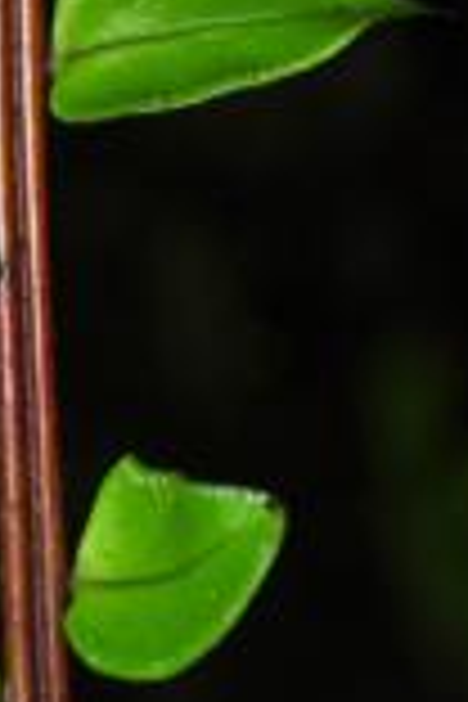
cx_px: -7
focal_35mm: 346
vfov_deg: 6.0
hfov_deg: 4.0
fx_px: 6746
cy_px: 243
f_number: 18
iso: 250
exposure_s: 1/60
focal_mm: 60
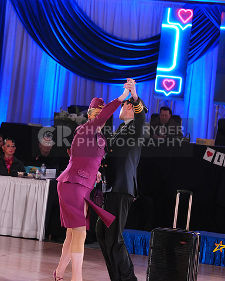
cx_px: 113
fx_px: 1407
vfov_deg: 11.4
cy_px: 138
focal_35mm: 169
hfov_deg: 9.1
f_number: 5
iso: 5000
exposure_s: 1/320
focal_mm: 149
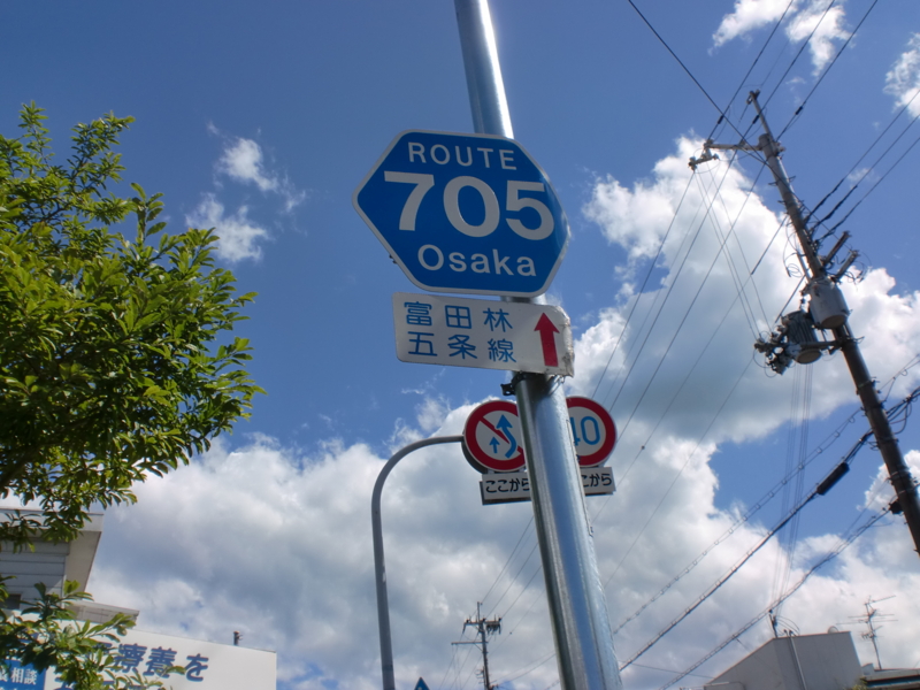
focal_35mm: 35
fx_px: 930
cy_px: 345
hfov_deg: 52.6
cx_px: 460
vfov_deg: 40.7
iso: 64
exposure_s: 1/640
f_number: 5.6
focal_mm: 6.3
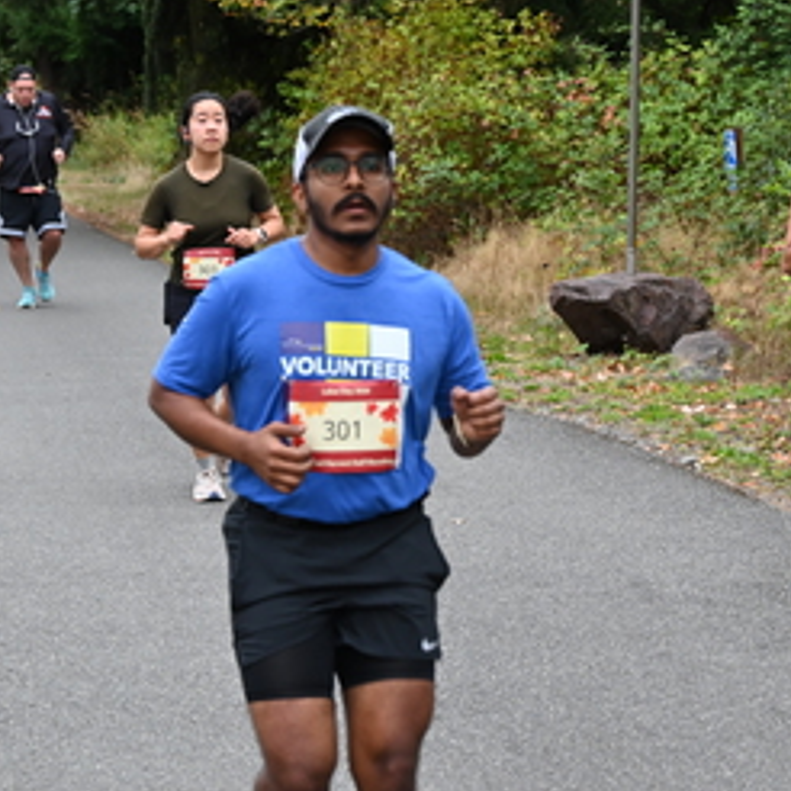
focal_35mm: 133
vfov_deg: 13.1
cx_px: 553
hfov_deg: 13.1
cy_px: 278
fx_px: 3438
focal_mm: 70
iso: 640
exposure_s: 1/125
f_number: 6
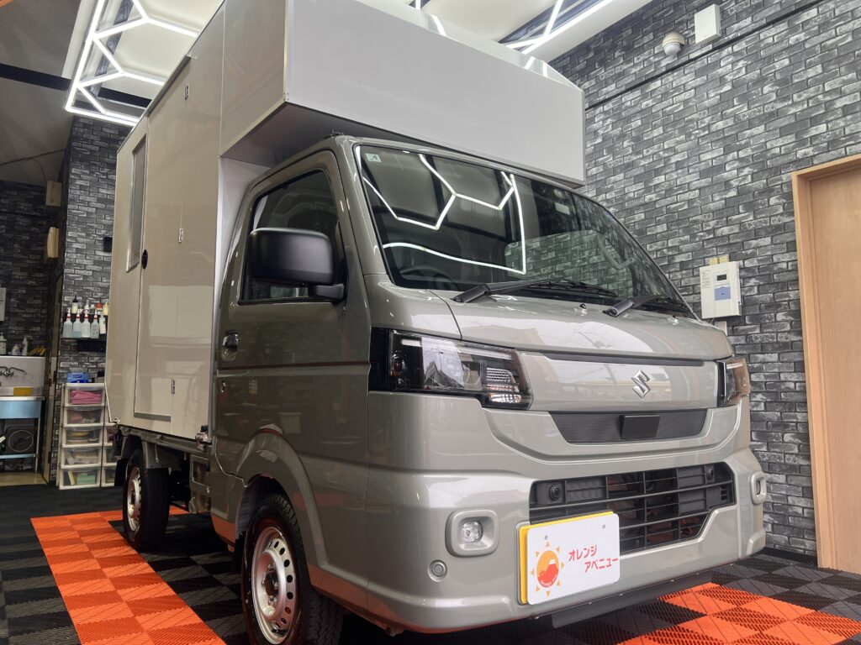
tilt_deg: +6.7
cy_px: 322
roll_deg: +0.0
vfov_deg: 53.1
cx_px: 430
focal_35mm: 26
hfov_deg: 67.3
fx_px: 647
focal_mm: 5.7
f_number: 1.5
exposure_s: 1/120
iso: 40
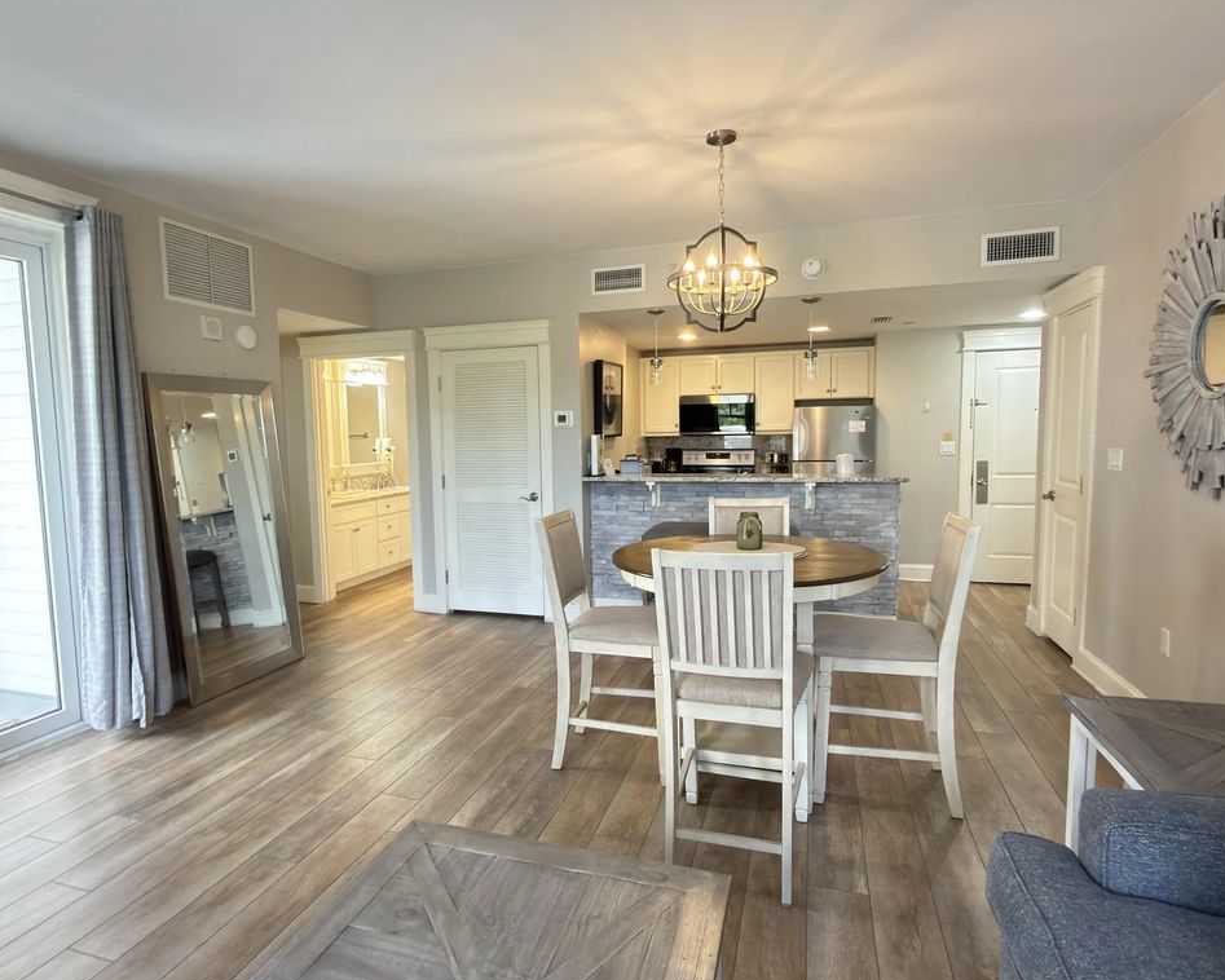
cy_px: 491
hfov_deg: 83.2
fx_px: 689
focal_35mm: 19
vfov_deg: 70.9
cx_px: 580
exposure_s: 1/30
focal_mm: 2.22
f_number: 2.2
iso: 200
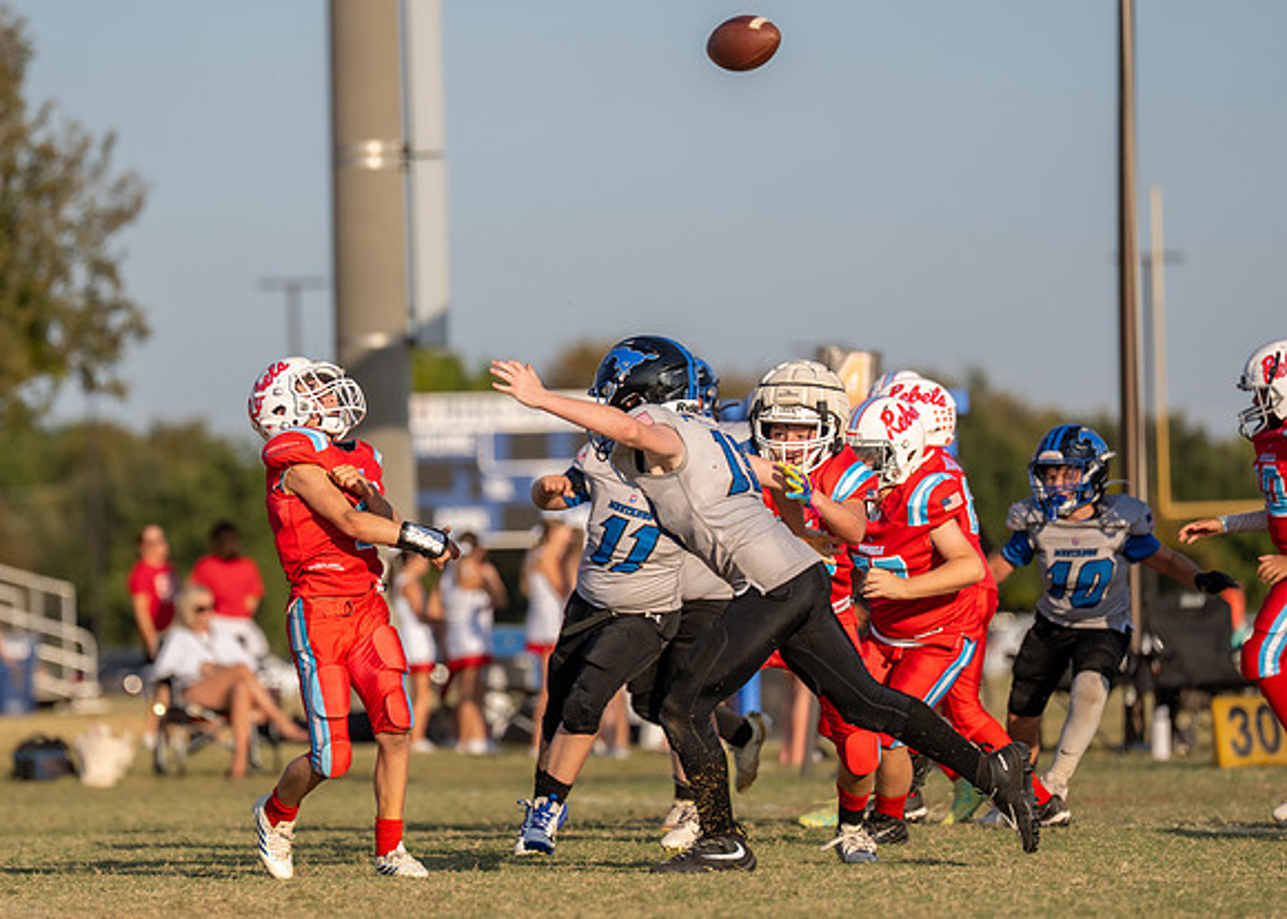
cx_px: 386
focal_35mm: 280
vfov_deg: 5.1
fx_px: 10232
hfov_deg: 7.2
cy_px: 541
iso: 125
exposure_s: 1/2000
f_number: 3.2
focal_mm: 200
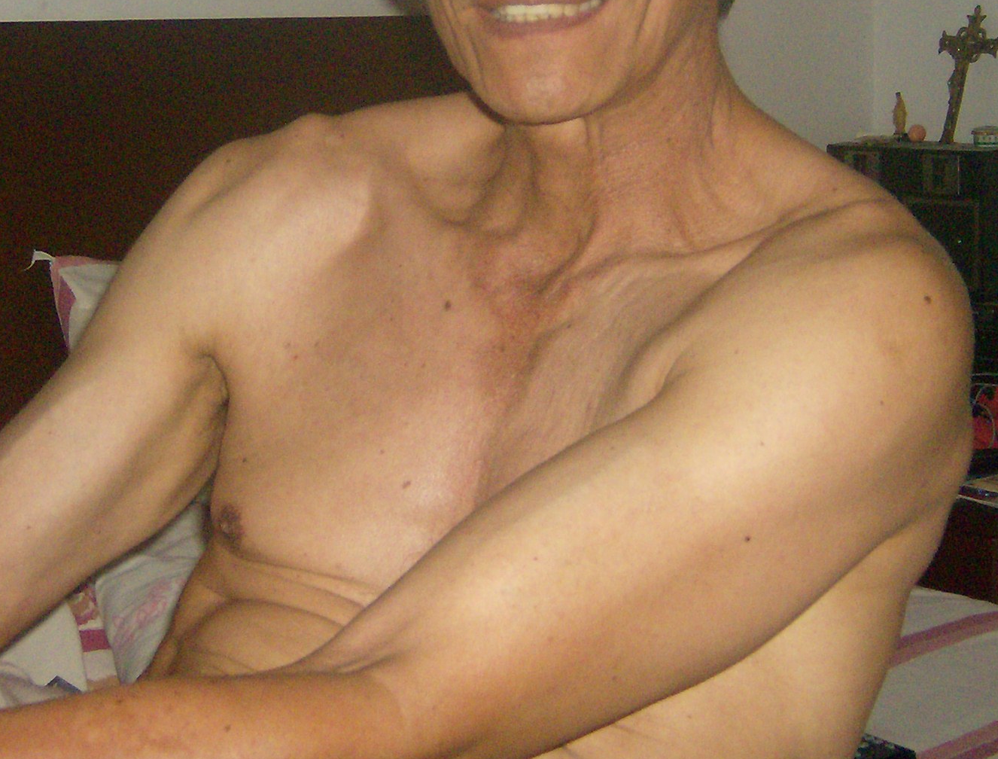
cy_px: 70
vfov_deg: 19.2
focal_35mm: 76
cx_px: 337
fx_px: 2202
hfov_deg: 25.4
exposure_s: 1/60
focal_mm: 6
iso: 200
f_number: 2.8
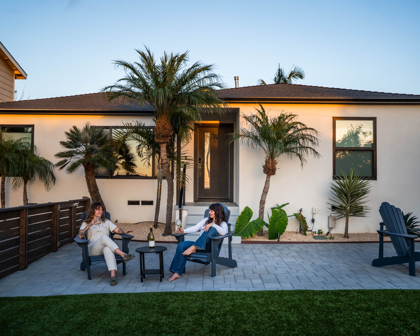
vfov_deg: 43.4
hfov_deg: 52.8
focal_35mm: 34
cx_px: 221
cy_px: 168
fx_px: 423
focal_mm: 30
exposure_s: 1/1250
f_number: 2.8
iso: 640
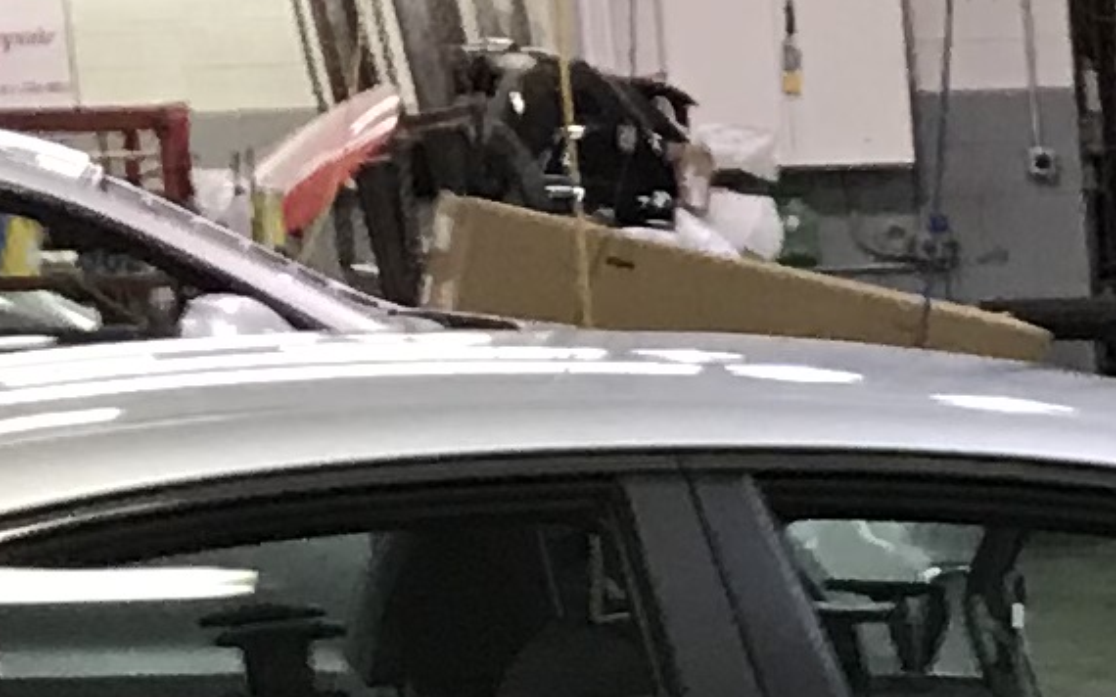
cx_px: 2716
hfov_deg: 9.0
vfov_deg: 6.1
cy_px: 1361
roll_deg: +0.2
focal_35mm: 210
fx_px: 6386
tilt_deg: -11.9
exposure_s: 1/30
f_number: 1.8
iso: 40
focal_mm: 3.99
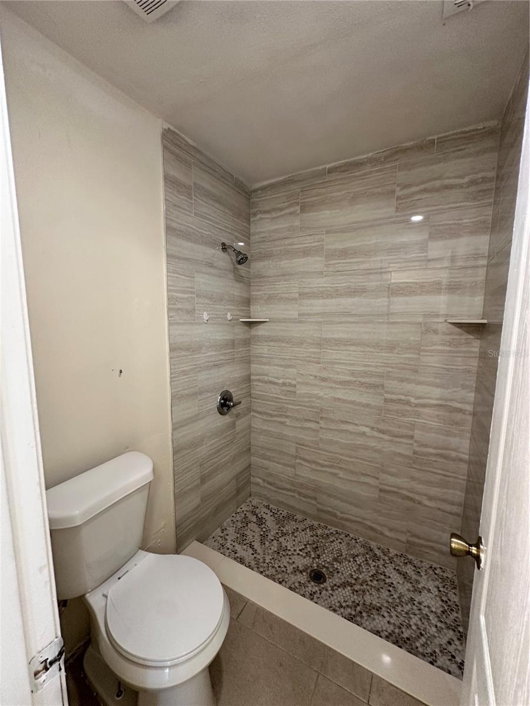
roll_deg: +0.2
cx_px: 265
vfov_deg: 102.1
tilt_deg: -6.3
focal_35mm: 14
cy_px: 353
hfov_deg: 85.7
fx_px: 286
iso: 250
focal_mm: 2.22
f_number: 2.2
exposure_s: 1/60
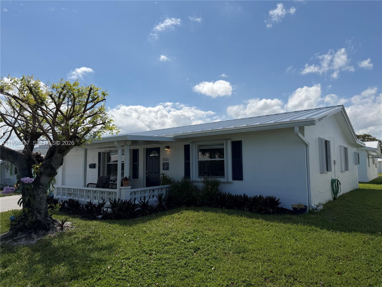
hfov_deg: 71.6
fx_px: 265
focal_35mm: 24
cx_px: 191
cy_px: 144
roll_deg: +0.9
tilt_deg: +4.8
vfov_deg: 56.8
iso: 80
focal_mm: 6.76
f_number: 1.78
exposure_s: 1/10309
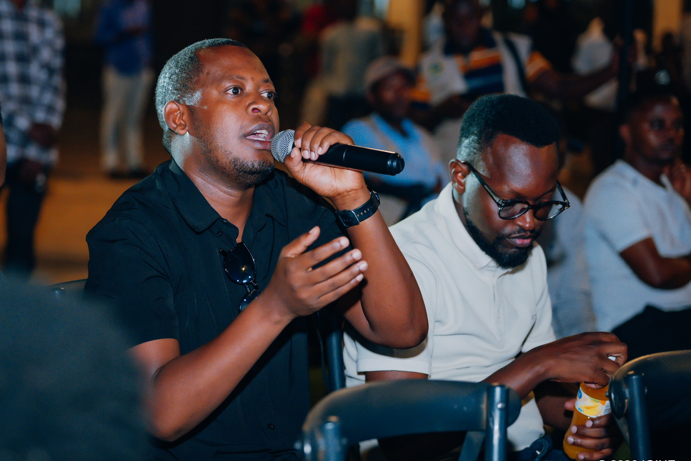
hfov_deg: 19.4
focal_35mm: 105
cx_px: 261
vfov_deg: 13.0
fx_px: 2015
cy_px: 256
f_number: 2.8
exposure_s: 1/160
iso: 1600
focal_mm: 81
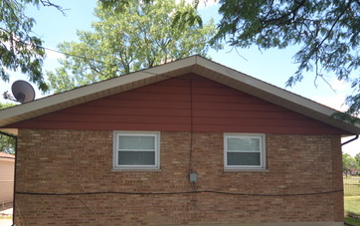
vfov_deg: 45.5
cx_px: 178
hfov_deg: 68.3
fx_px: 265
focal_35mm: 27
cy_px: 148
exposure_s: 1/200
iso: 100
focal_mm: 10
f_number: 4
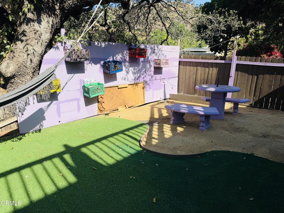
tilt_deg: -13.2
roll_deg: -1.3
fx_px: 197
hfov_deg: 71.6
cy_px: 106
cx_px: 142
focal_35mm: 24
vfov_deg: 56.8
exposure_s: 1/3279
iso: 80
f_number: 1.78
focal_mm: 6.76
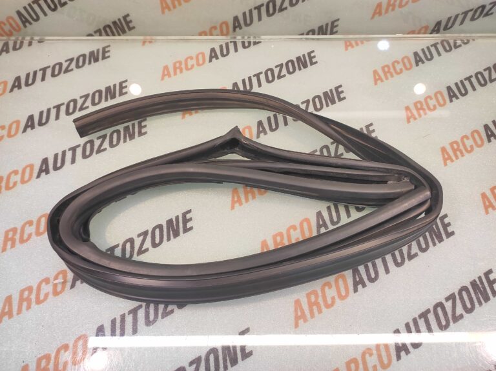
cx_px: 248
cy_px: 186
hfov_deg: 91.1
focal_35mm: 17
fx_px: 243
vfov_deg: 74.7
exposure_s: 1/33
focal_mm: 4.74
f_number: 1.79
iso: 192
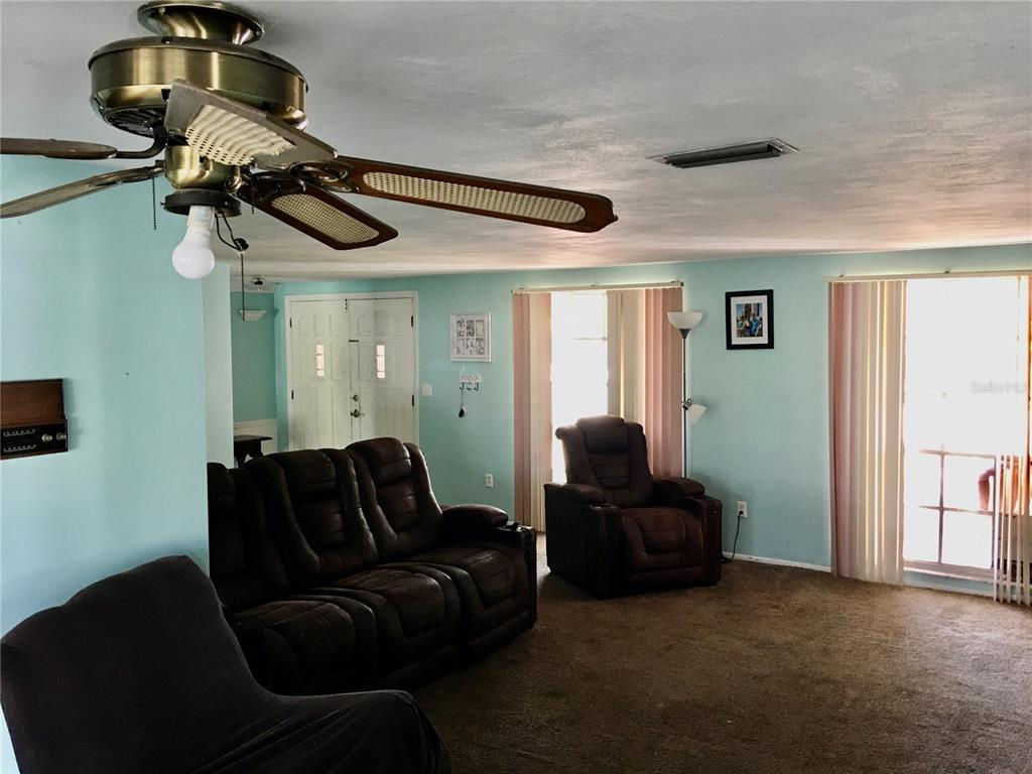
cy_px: 387
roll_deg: +1.4
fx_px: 865
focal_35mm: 29
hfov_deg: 61.7
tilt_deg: -1.4
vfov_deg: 48.2
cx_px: 516
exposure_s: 1/15
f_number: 2.2
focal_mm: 4.15
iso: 64
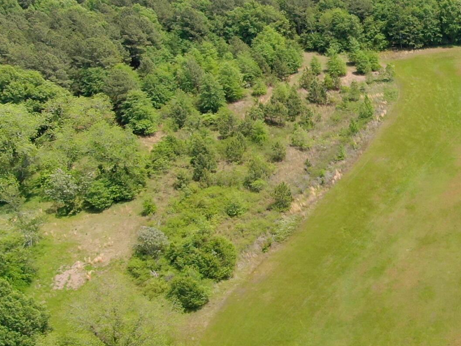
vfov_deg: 21.6
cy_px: 162
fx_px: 905
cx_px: 598
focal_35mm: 68
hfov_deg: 24.8
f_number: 2.8
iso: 100
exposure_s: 1/800
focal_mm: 4.39
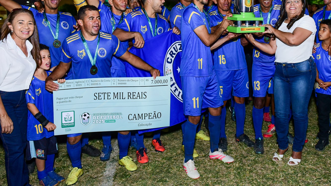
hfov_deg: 52.4
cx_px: 199
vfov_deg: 30.6
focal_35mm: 38
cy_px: 44
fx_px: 334
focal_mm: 24
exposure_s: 1/160
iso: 1250
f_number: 3.2
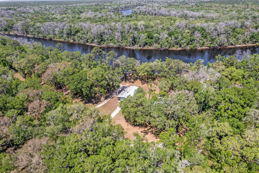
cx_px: 130
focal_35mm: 22
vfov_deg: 57.2
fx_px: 158
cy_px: 86
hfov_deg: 78.6
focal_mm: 8.38
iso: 110
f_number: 2.8
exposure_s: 1/1000
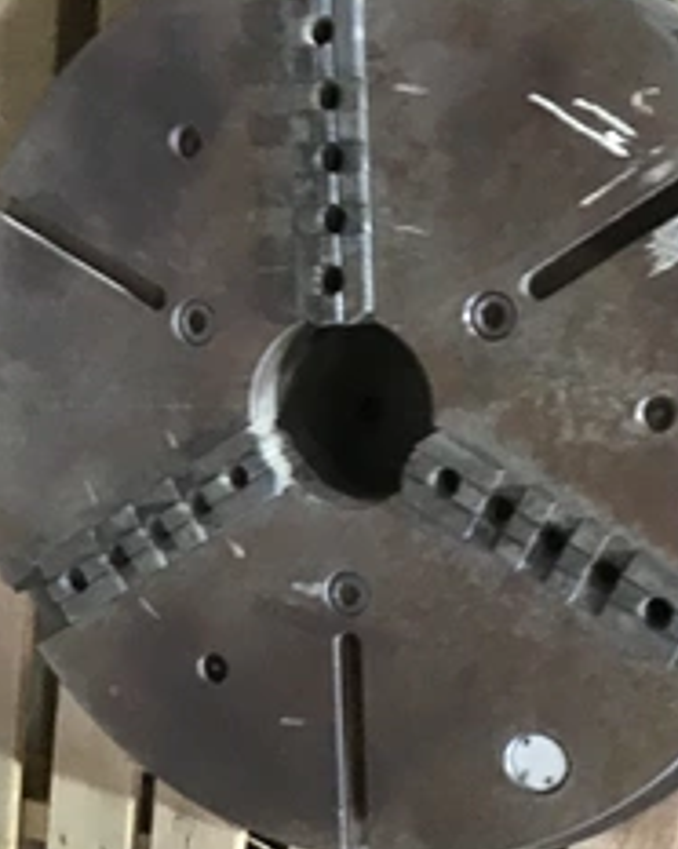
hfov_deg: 29.1
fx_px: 1306
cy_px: 441
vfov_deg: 36.0
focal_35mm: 52
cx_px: 397
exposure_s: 1/15
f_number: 2.4
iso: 640
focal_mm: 3.3
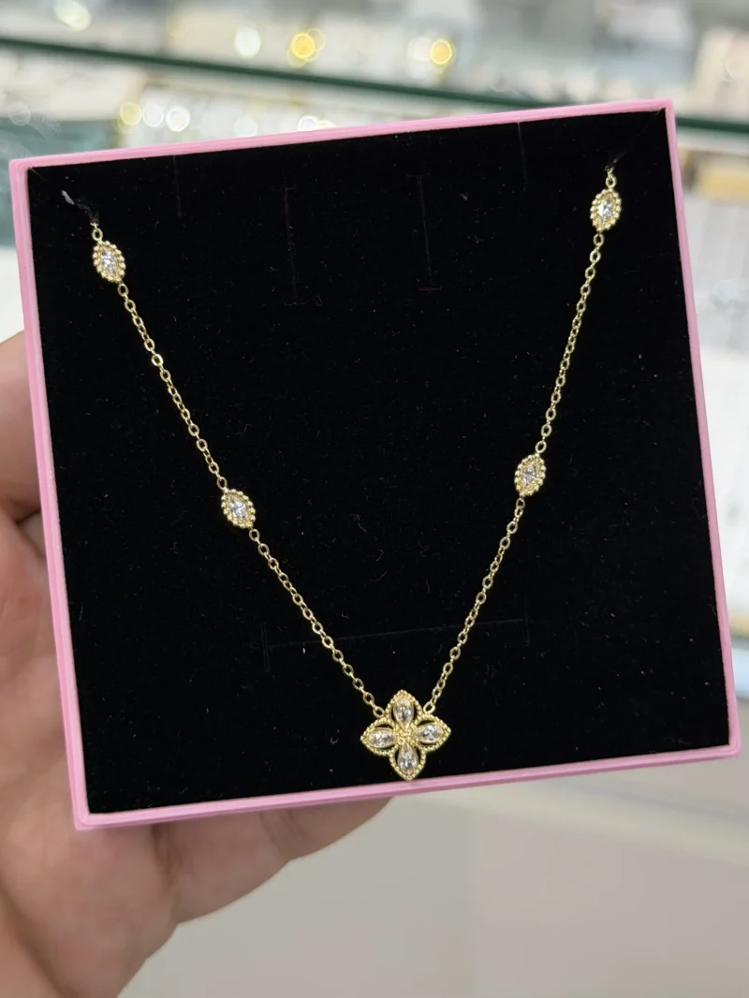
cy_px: 499
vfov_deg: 39.6
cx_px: 374
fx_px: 1384
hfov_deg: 30.3
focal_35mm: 48
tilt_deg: -42.1
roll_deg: +2.7
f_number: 1.78
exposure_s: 1/260
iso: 64
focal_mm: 6.76
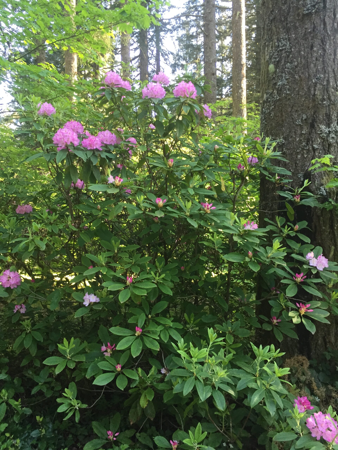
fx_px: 378
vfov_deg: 61.7
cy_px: 225
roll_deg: +0.4
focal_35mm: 29
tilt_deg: -1.7
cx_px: 169
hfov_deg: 48.2
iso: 50
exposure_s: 1/30
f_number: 2.2
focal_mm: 4.15
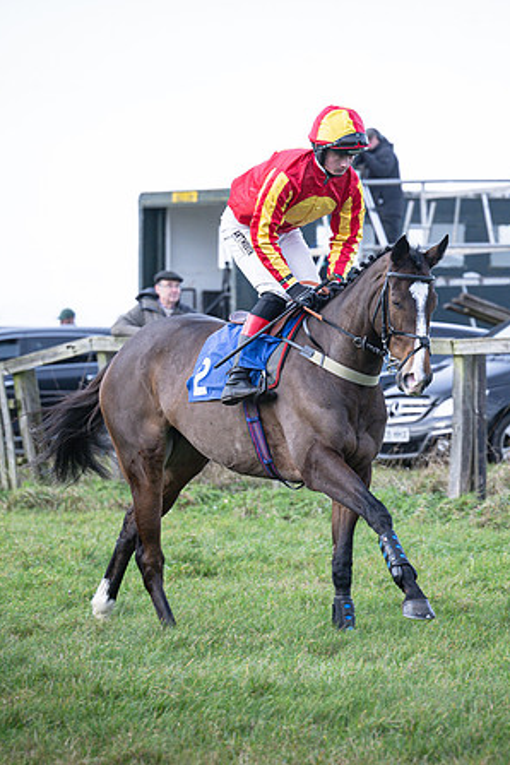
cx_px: 452
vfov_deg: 7.8
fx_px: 5631
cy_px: 354
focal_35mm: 265
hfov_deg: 5.2
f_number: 4
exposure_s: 1/800
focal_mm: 130
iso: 400
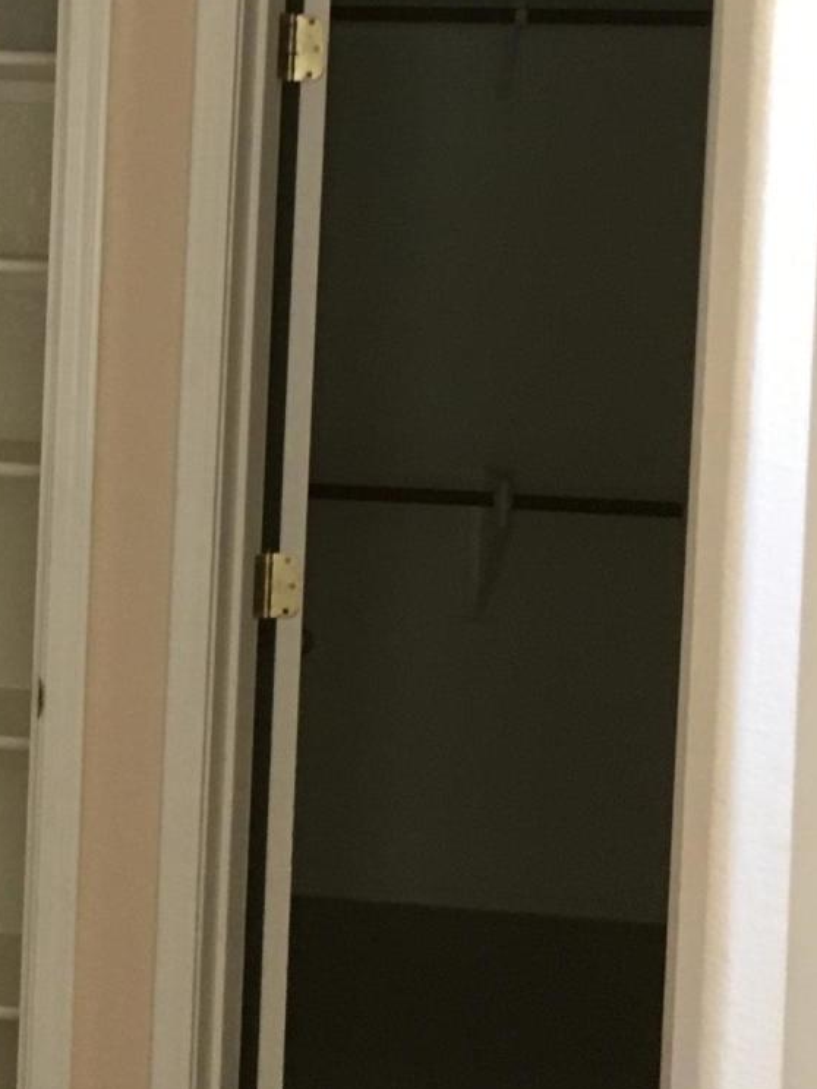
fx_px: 2455
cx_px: -186
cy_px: 348
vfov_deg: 24.9
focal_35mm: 78
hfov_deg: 17.9
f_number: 2.2
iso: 125
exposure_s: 1/30
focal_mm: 4.15
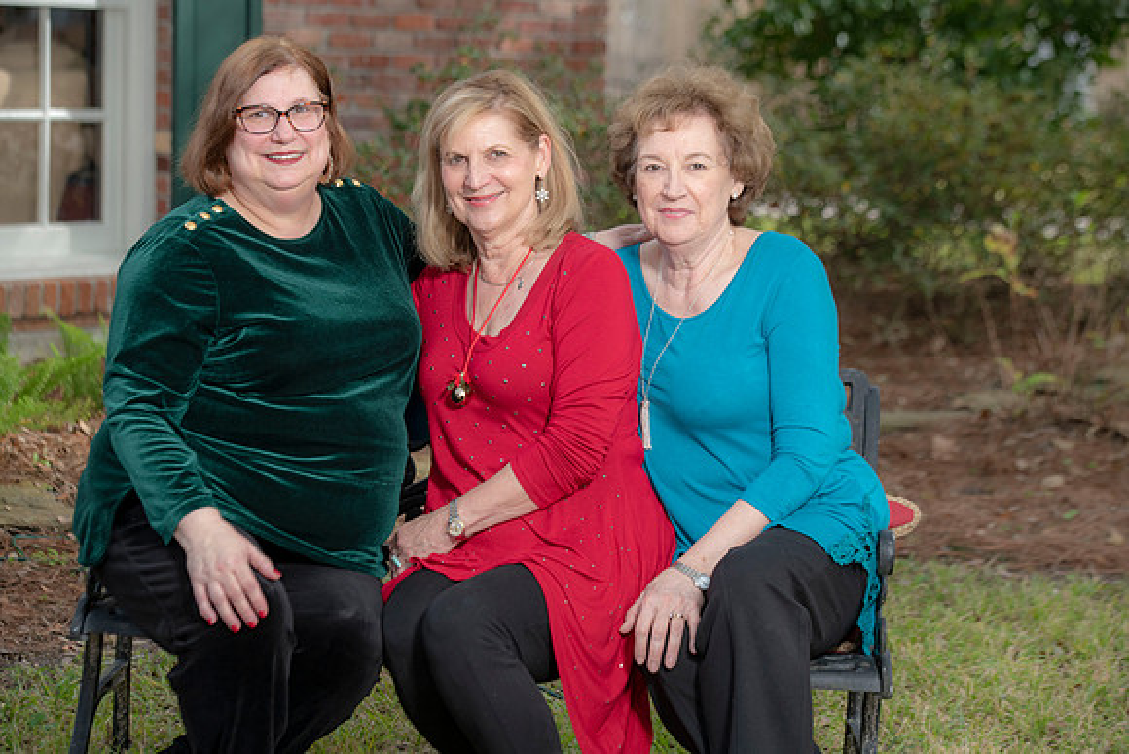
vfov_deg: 13.4
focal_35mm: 102
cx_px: 564
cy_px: 377
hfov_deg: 20.0
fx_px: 3199
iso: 320
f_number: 5
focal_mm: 102
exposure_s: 1/200
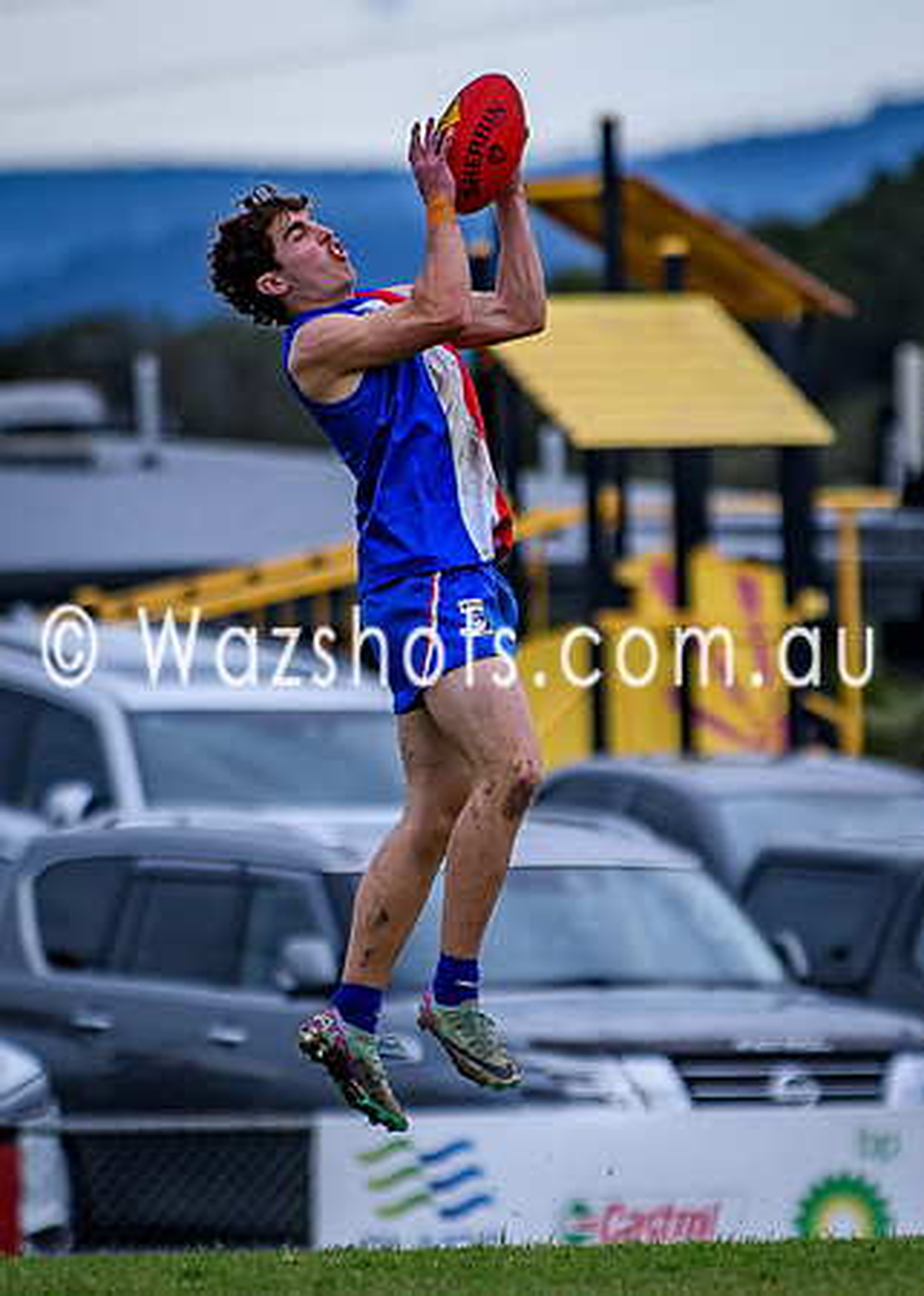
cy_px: 598
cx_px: 596
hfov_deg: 1.6
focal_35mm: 922
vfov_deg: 2.2
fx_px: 33913
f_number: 2.8
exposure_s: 1/2000
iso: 125
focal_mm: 200
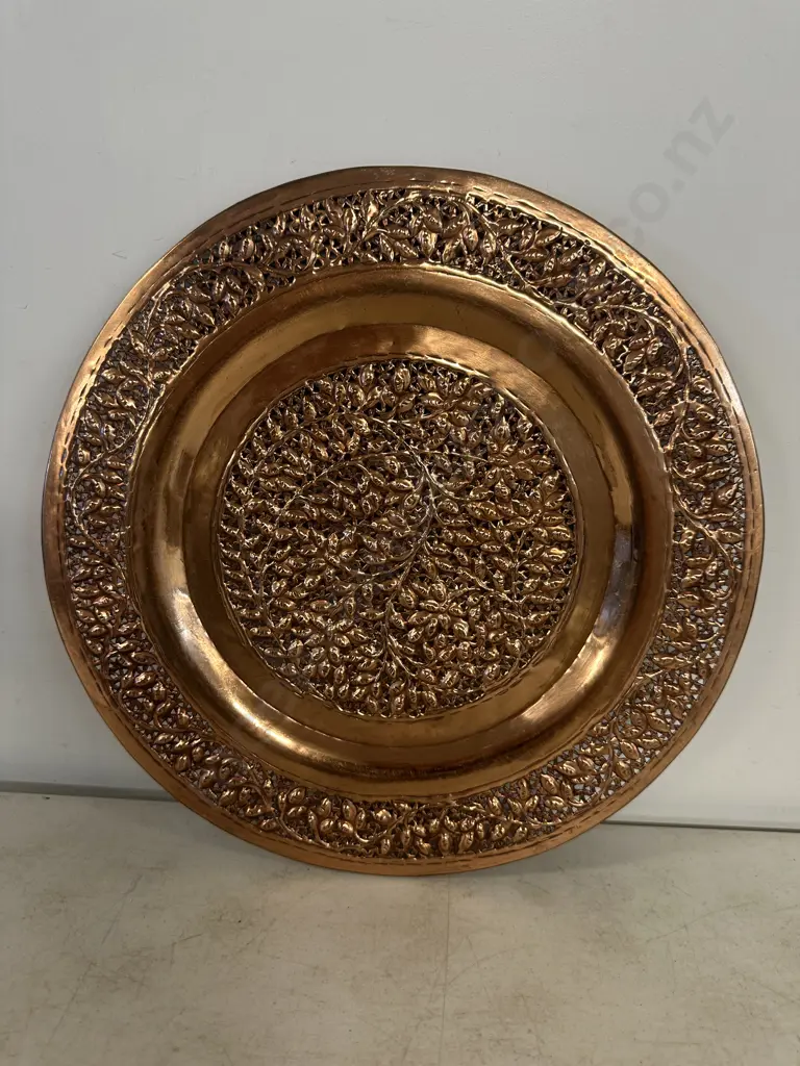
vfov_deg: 71.6
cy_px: 533
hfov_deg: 56.8
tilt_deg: -19.9
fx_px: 740
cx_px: 400
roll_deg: -0.8
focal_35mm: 24
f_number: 1.78
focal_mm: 6.86
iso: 125
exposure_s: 1/50
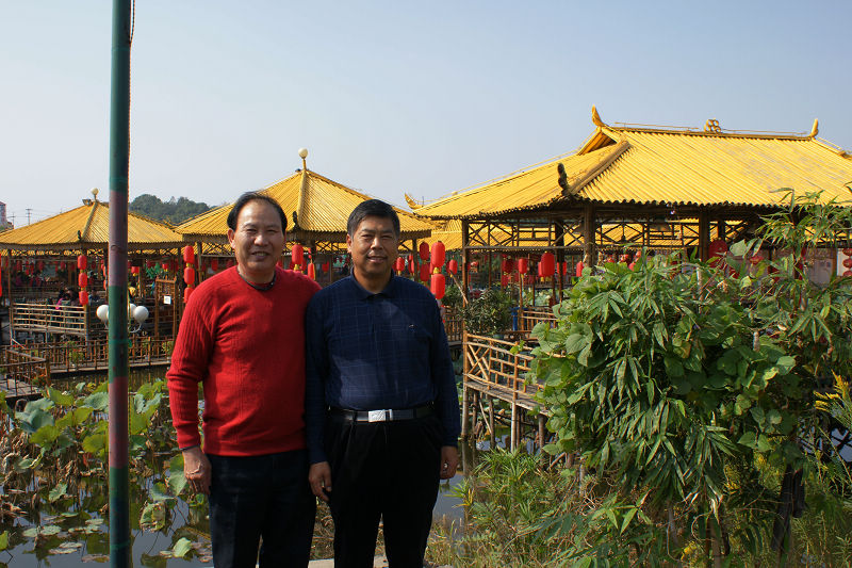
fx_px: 781
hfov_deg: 57.2
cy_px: 284
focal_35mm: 33
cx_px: 426
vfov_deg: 40.0
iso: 200
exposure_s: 1/250
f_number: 10
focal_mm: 22
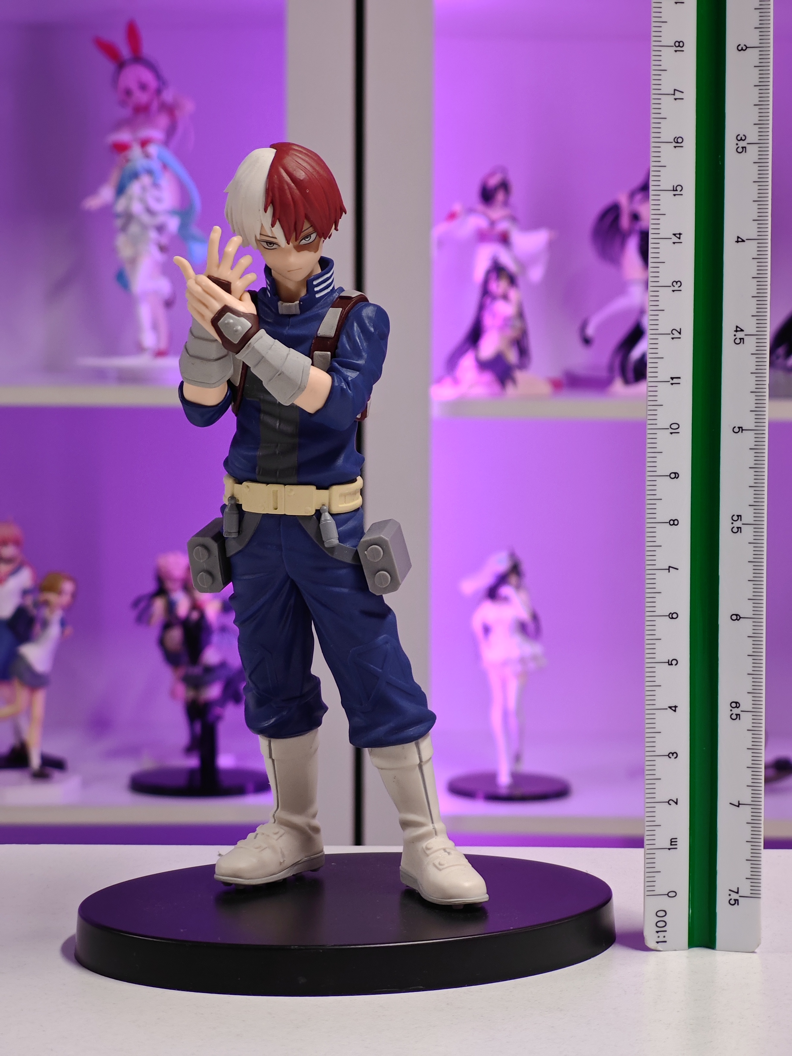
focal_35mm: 80
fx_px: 2440
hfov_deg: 18.4
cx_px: 396
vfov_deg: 24.4
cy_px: 528
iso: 400
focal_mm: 7.48
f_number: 2.4
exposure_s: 1/21
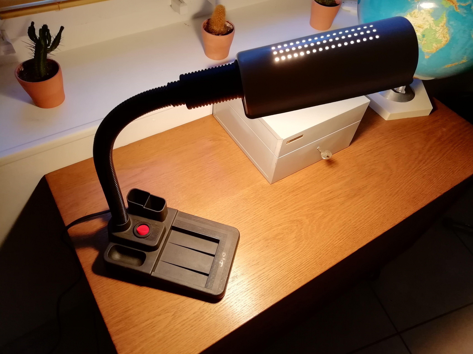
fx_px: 355
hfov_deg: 67.3
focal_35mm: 26
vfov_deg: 53.1
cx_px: 236
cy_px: 177
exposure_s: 1/33.3
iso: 160
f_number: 2.2
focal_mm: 3.21
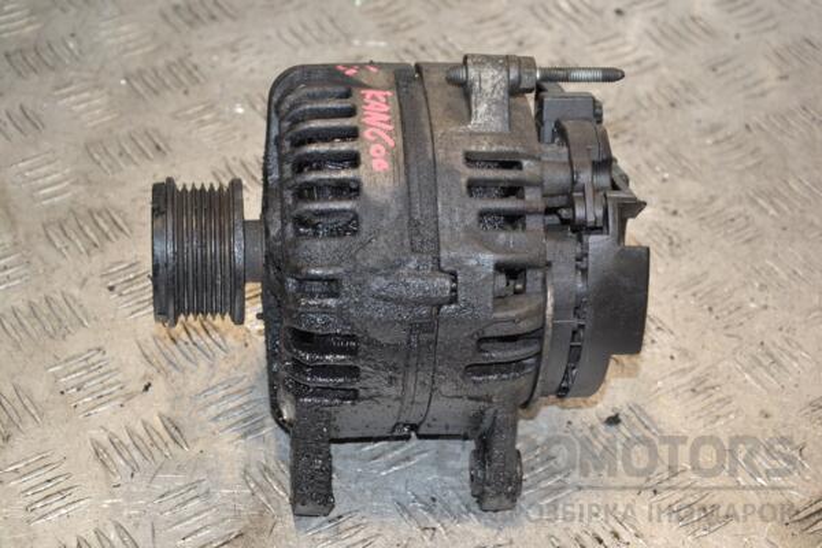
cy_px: 274
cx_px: 411
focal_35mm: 87
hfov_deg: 23.4
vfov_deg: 15.7
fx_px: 1986
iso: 800
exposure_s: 1/200
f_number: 7.1
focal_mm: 58
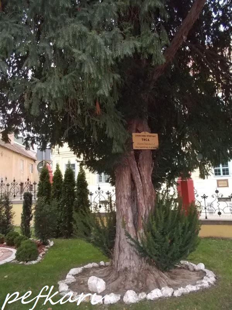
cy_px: 155
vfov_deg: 61.7
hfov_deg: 48.2
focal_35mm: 29
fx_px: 259
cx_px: 116
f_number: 3.3
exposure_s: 1/200
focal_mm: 4.1
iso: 400
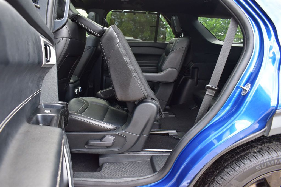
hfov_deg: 67.4
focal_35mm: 27
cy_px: 94
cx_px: 140
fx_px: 211
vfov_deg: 47.9
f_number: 6.3
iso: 400
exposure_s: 1/20
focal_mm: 18
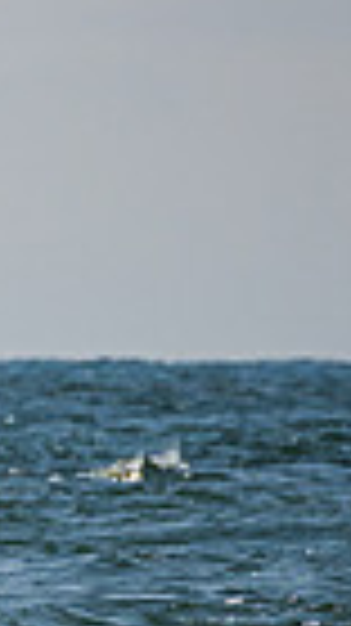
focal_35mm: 2340
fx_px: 38788
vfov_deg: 0.9
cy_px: 235
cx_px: -842
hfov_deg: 0.5
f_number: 8
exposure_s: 1/2500
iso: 400
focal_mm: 400
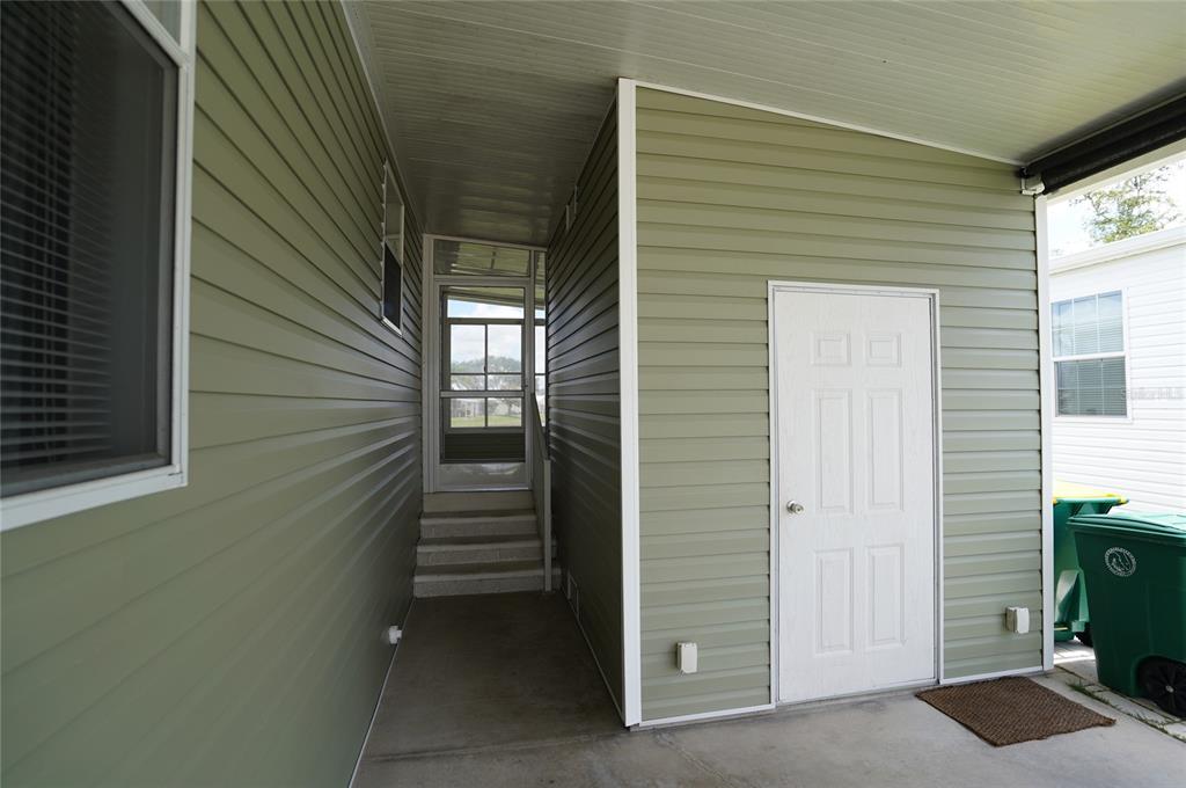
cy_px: 394
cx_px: 593
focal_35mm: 17
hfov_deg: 93.3
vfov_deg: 70.3
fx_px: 559
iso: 100
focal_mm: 17
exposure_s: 1/160
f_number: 4
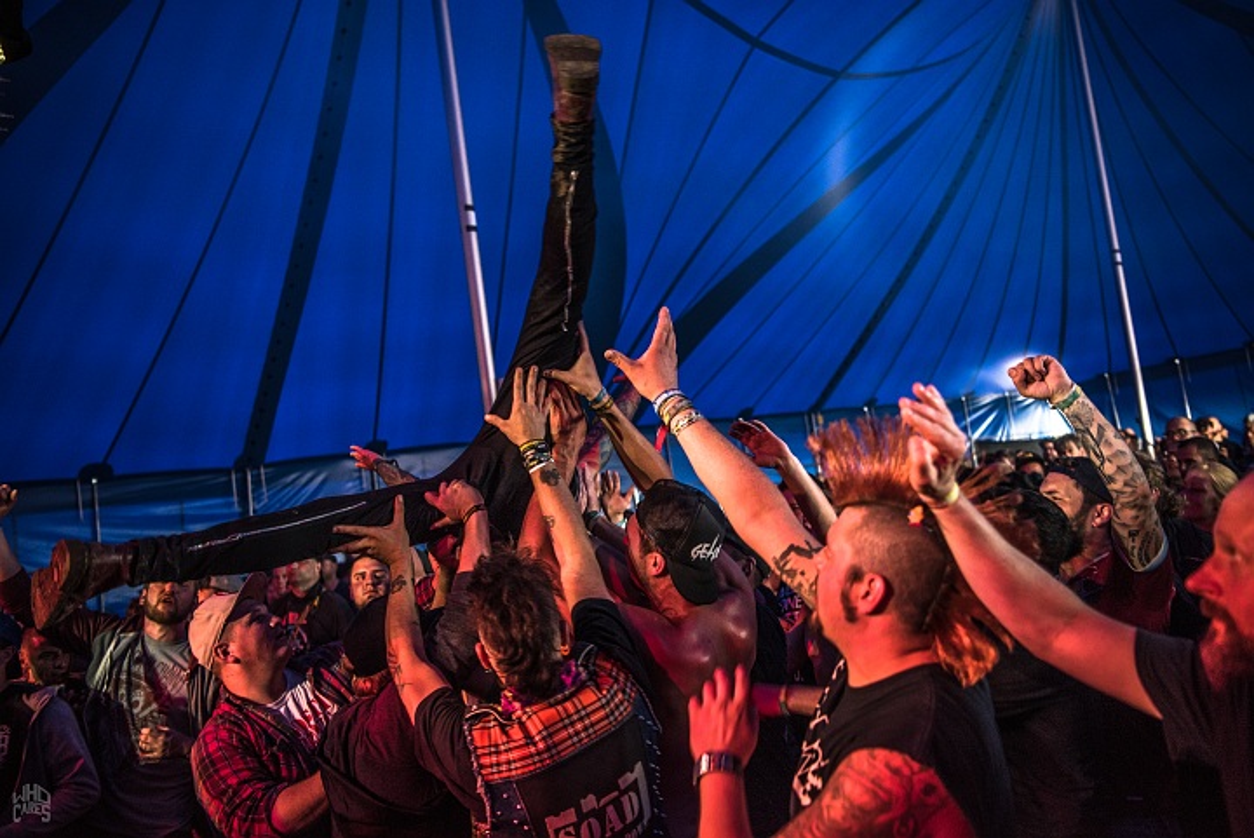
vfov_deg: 41.2
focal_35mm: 32
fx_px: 1115
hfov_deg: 58.7
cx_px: 627
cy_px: 419
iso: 1000
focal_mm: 32
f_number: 2.8
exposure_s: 1/100
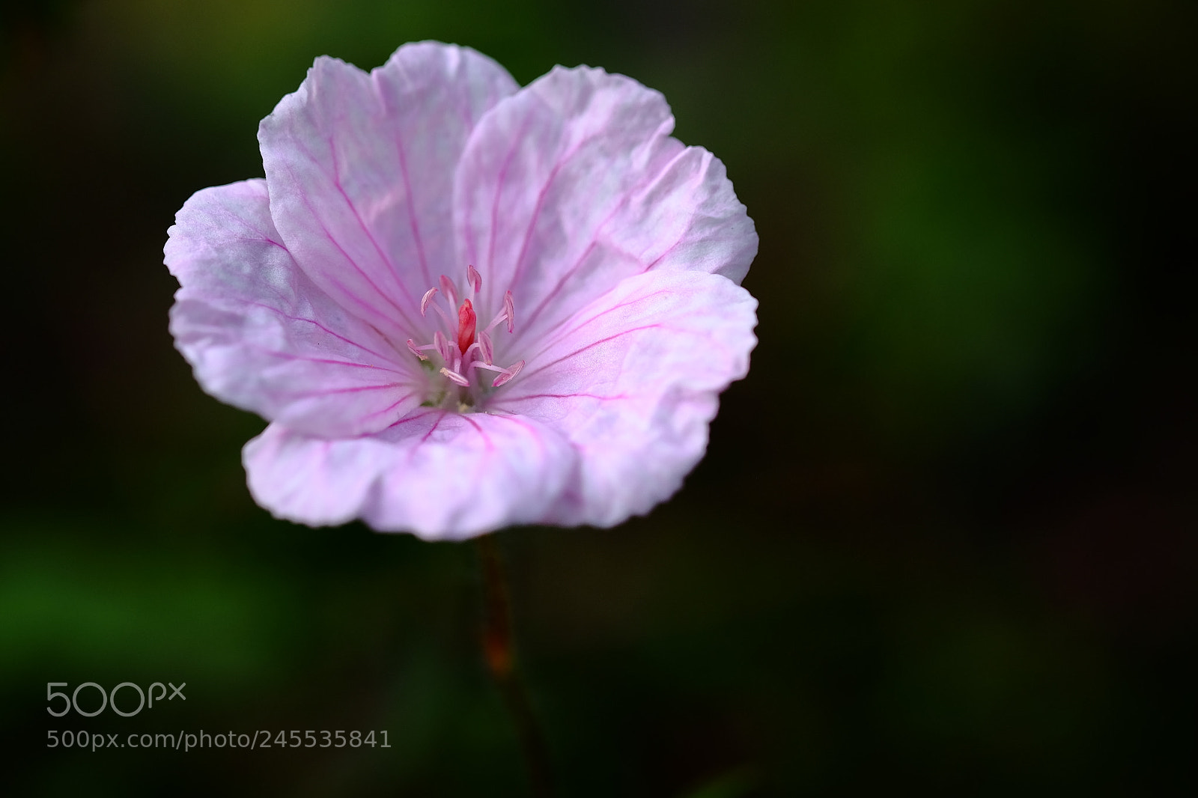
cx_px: 599
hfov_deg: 22.6
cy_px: 399
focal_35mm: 90
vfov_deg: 15.2
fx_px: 2994
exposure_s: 1/480
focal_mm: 60
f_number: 3.6
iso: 400
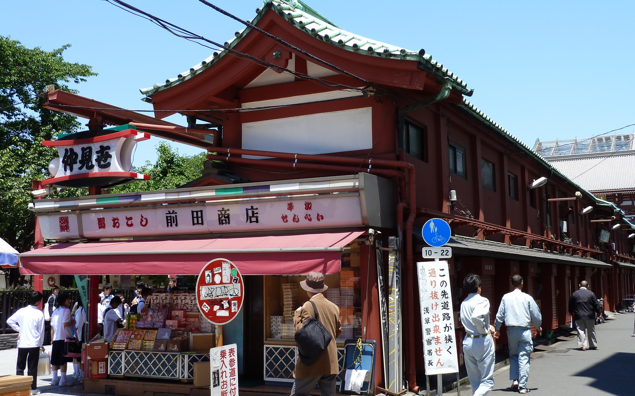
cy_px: 201
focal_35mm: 43
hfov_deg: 46.2
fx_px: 744
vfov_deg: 29.9
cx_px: 320
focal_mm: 6.5
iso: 80
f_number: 4
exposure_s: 1/320
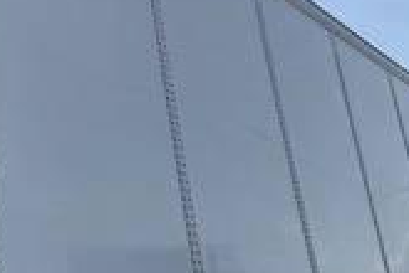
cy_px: 77
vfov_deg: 18.6
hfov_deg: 27.0
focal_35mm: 73
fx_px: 829
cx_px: 67
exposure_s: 1/2538
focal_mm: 3
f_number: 1.8
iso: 25
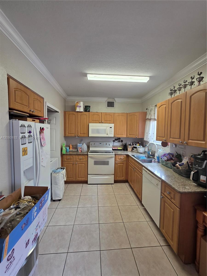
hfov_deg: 89.9
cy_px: 138
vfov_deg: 106.2
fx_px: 104
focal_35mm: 13
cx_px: 104
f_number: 1.9
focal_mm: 2.2
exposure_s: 1/120
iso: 125
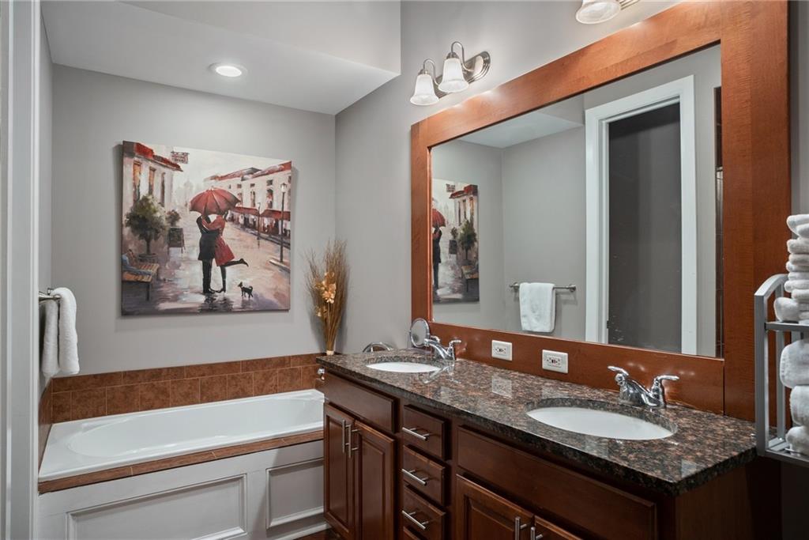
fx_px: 494
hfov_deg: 78.6
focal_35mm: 22
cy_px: 270
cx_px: 404
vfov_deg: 57.2
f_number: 8
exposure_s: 1/2.5
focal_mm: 22
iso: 400
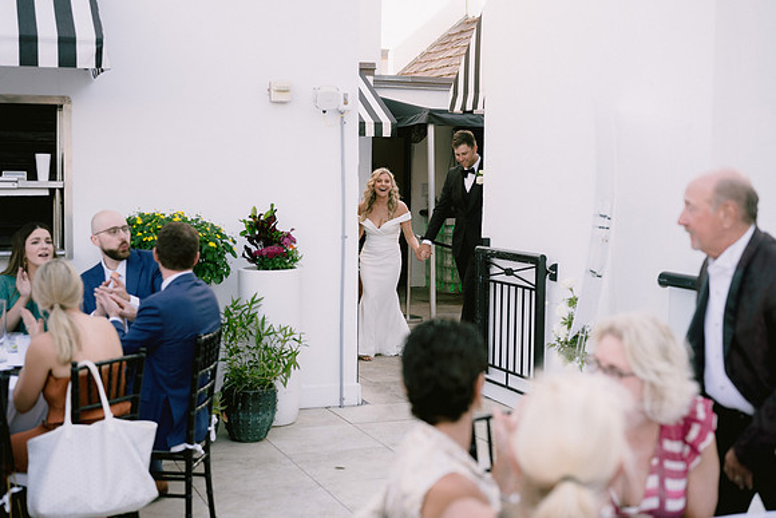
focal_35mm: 50
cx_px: 388
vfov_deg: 27.0
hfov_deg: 39.6
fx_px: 1078
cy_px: 259
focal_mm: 50
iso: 400
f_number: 2.8
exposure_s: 1/400
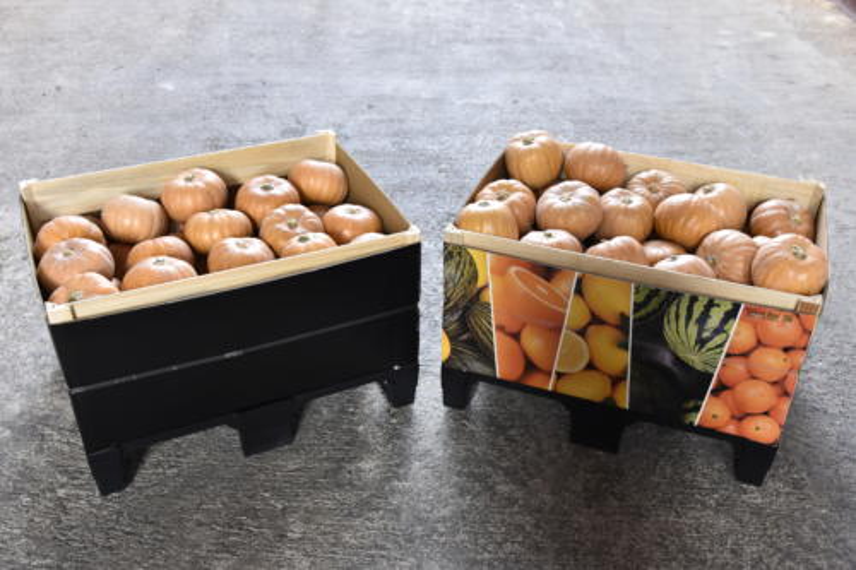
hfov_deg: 53.1
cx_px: 428
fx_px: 856
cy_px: 285
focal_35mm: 36
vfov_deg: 36.8
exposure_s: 1/125
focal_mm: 24
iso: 400
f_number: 5
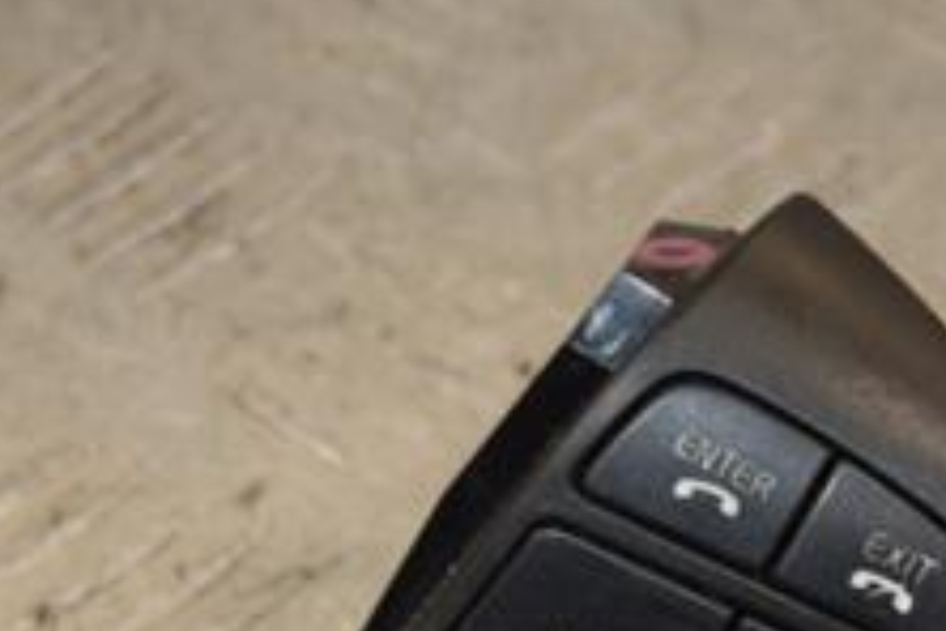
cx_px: 597
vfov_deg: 3.8
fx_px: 9591
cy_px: 580
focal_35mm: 365
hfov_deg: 5.6
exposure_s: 1/200
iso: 800
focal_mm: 90
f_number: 6.3
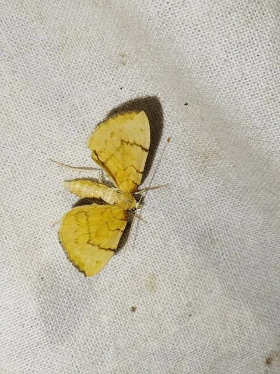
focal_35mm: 79
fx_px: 852
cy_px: 187
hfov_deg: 18.7
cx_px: 140
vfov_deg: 24.7
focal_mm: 5.31
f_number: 1.7
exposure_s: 1/50
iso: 80
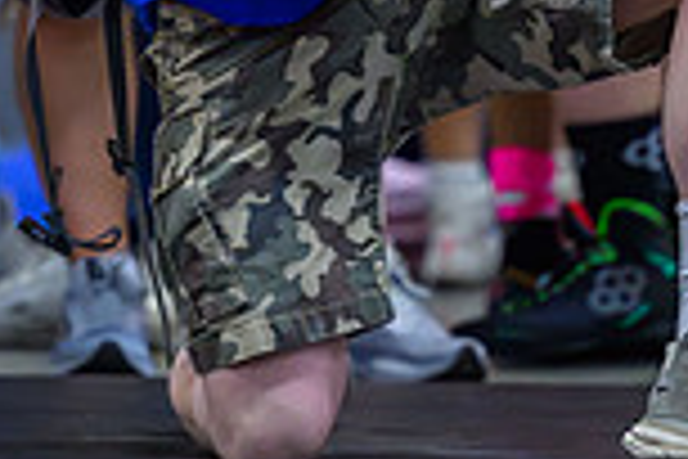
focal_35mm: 589
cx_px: 274
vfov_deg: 2.3
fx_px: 11256
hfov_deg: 3.5
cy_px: -263
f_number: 2.8
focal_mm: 155
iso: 18000
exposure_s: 1/800
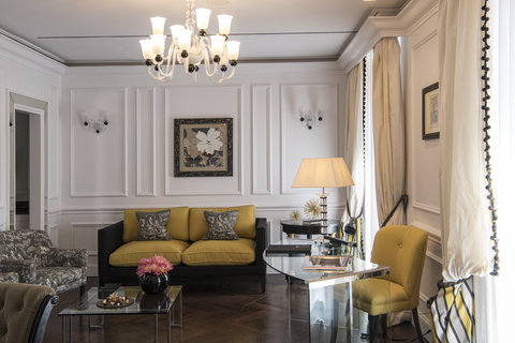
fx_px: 515
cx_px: 258
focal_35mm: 36
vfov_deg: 36.9
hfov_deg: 53.1
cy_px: 172
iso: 500
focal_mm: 36
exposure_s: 1/10
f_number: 14
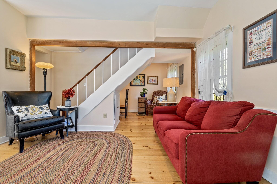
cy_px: 92
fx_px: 123
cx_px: 138
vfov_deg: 73.7
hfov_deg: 96.7
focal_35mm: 16
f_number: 9
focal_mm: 16
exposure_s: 1.3
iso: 80
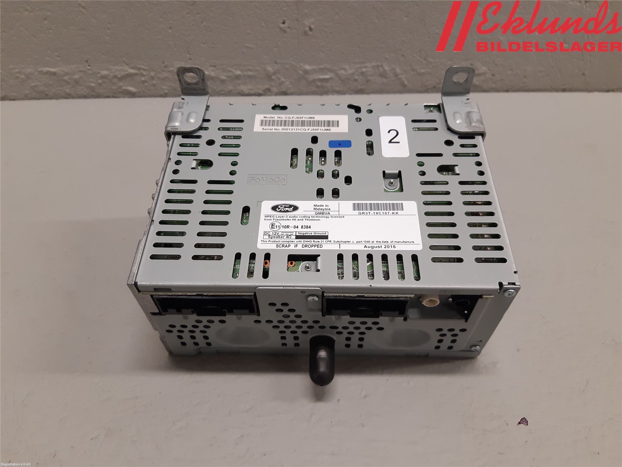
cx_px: 311
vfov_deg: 53.1
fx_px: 467
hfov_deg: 67.3
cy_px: 234
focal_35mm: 26
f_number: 1.7
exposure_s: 1/50
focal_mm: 3.93
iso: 100
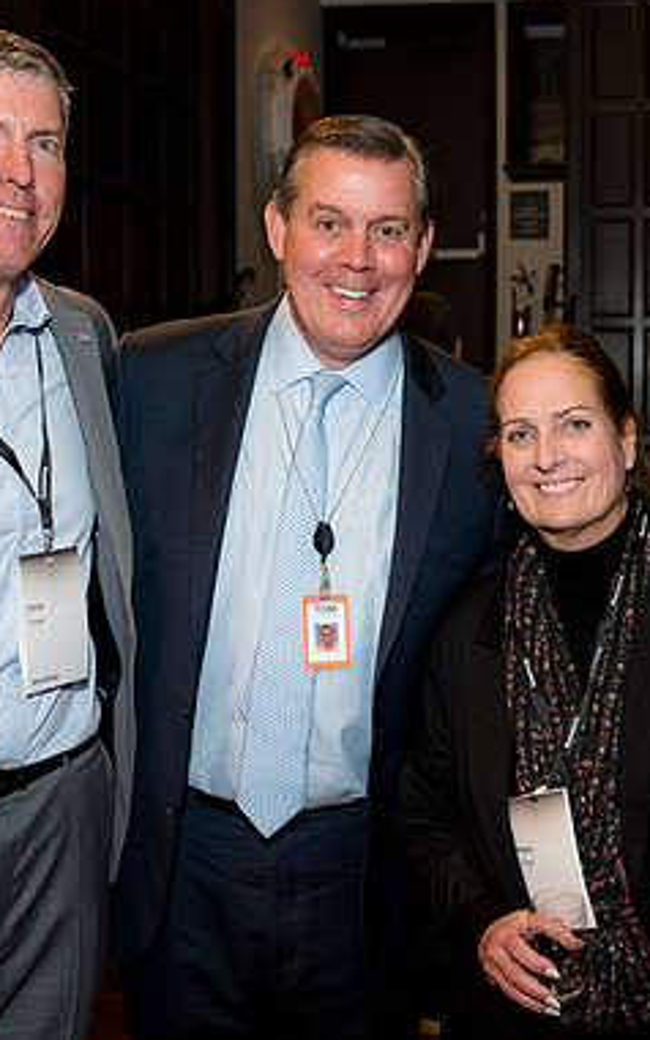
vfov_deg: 35.1
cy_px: 489
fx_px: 1645
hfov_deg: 22.2
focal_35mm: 58
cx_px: 486
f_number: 5
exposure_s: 1/125
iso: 800
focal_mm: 31
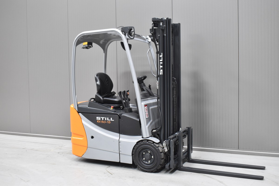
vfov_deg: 34.2
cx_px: 140
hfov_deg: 49.6
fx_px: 302
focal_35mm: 39
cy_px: 93
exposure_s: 1/30
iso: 1600
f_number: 5
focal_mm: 26
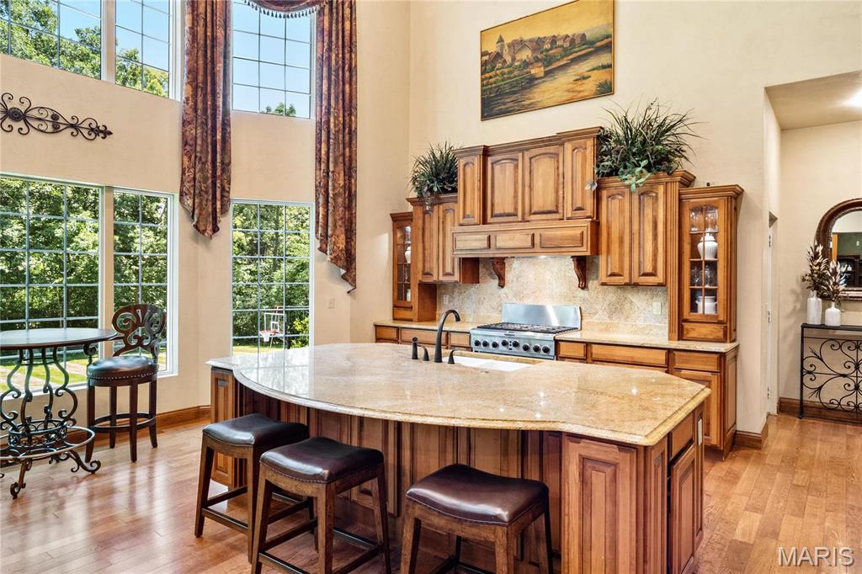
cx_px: 431
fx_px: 527
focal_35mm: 22
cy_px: 287
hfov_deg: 78.6
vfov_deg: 57.2
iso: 400
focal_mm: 11
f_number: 9
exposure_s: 1
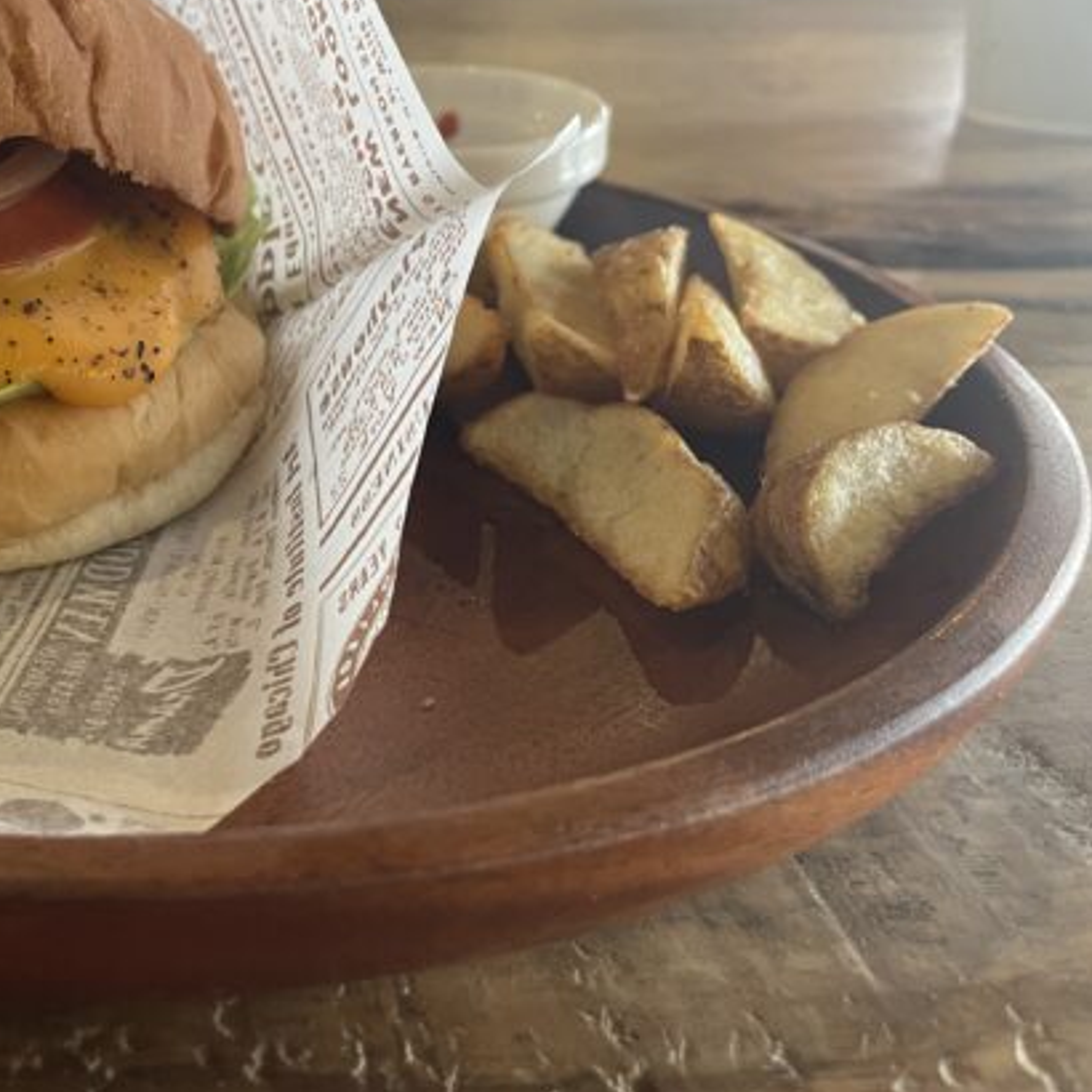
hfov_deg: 36.4
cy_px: 384
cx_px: 85
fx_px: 1535
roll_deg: -0.1
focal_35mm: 43
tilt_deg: -21.6
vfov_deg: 38.8
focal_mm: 4.2
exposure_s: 1/73
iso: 125
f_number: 1.6
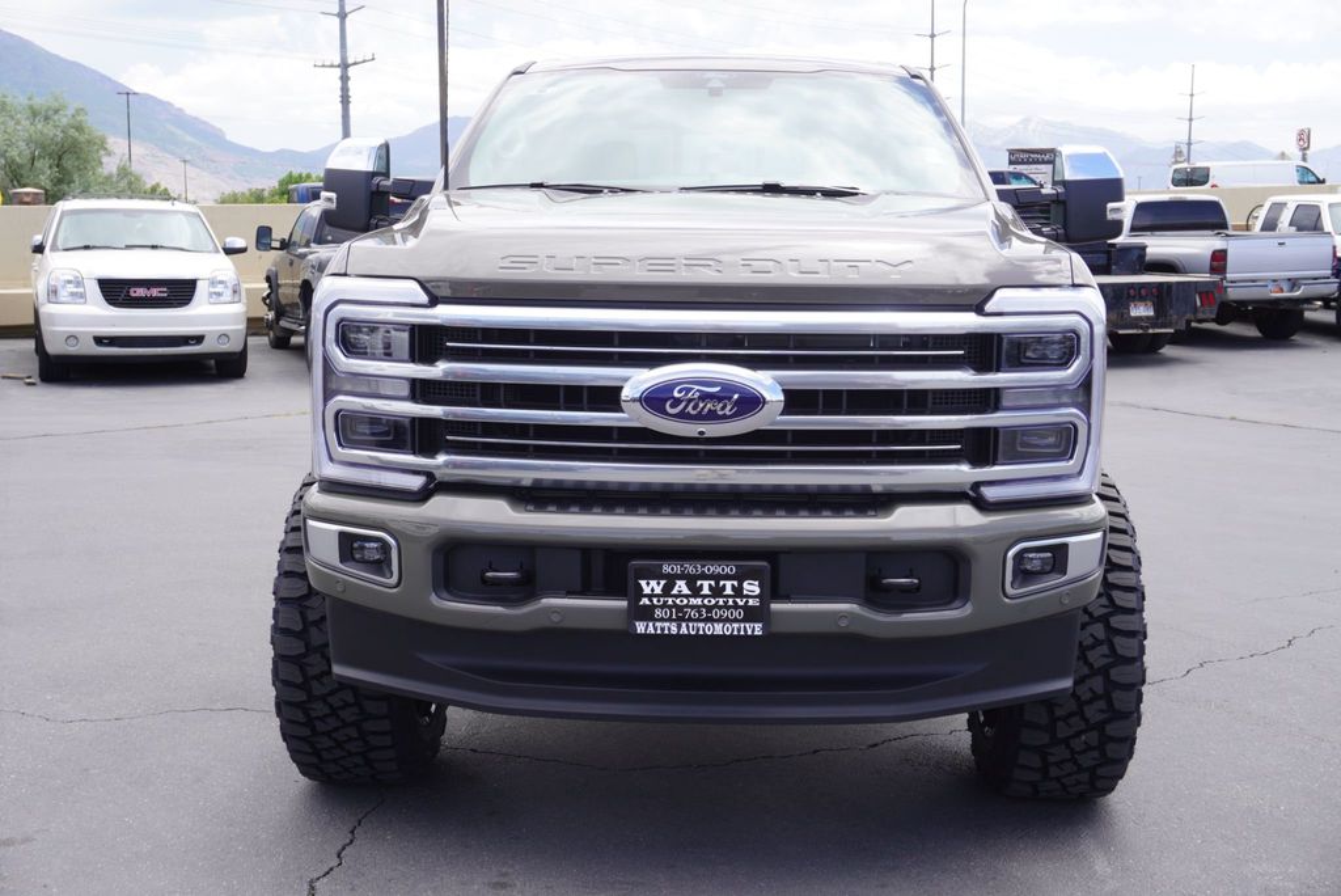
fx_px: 1509
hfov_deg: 47.9
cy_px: 448
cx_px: 670
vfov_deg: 33.1
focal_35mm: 40
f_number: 8
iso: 100
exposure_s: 1/100
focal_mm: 27
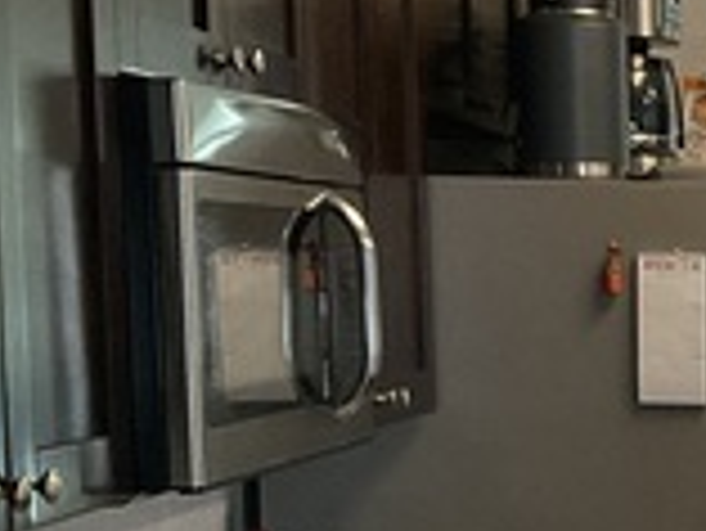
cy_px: 603
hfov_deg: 14.1
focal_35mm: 123
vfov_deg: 11.9
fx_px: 2511
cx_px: 1279
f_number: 1.8
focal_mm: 3
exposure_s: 1/60
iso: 80
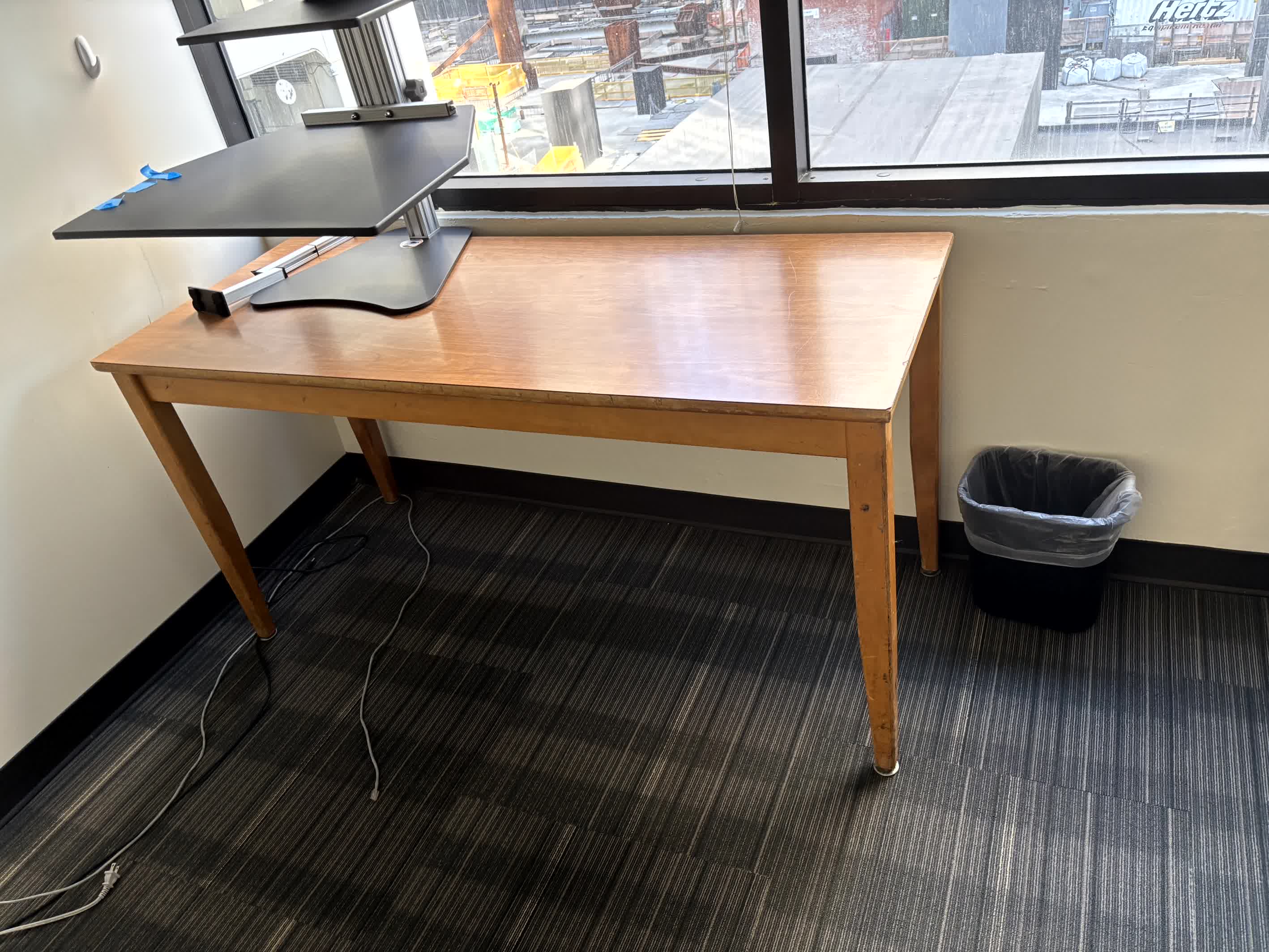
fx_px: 953
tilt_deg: -33.4
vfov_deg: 53.1
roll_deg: +9.3
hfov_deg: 67.3
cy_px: 476
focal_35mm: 26
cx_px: 634
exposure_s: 1/102
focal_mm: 5.96
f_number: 1.6
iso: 125
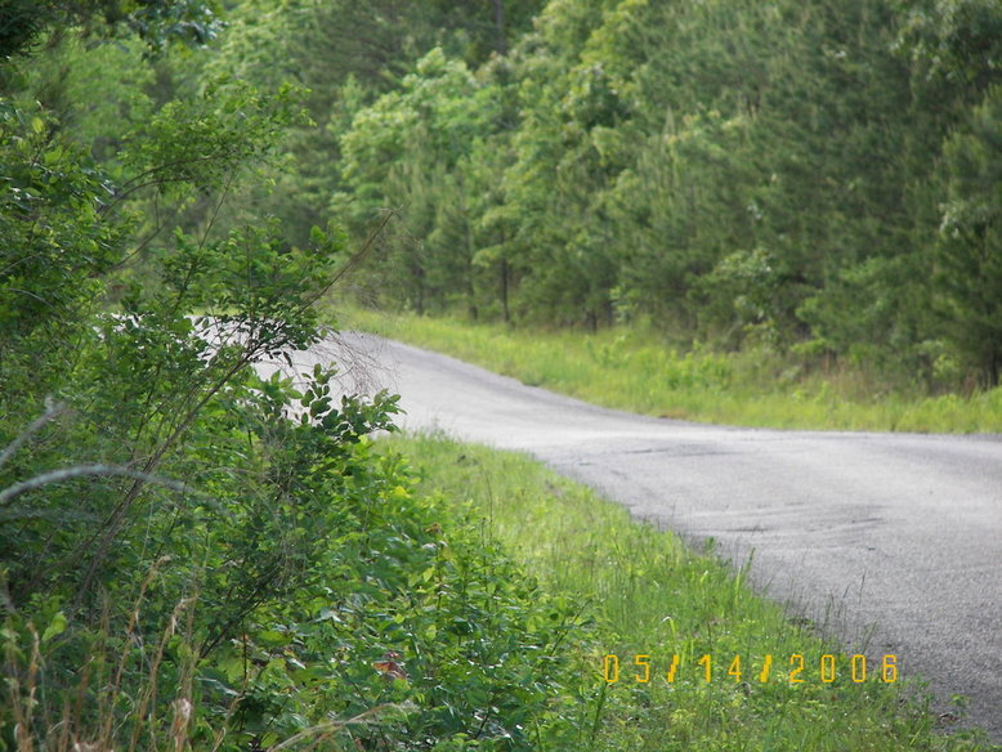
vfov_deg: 4.4
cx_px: 501
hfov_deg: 5.9
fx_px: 9787
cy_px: 376
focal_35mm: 338
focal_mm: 56
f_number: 3.6
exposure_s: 1/100
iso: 80
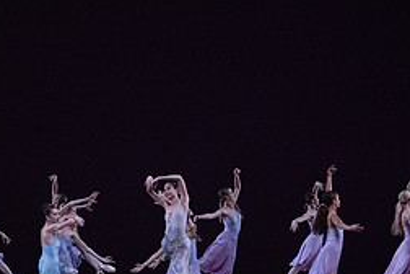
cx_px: 140
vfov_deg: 8.5
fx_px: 1833
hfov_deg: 12.7
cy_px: 118
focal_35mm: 161
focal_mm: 70
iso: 12800
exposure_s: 1/400
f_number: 13
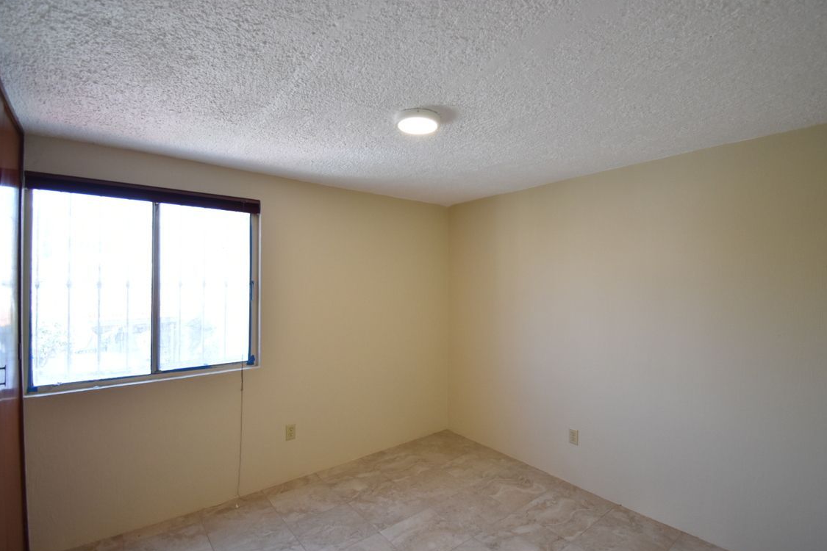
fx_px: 368
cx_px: 434
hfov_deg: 96.7
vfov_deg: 73.7
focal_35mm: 16
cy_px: 277
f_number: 4.5
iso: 800
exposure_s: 1/100
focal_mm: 10
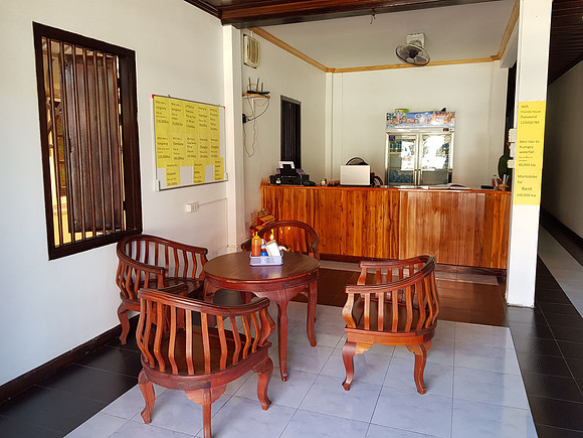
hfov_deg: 67.3
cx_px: 292
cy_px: 219
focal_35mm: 26
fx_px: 438
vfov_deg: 53.1
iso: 80
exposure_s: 1/50
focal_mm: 4.2
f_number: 1.7
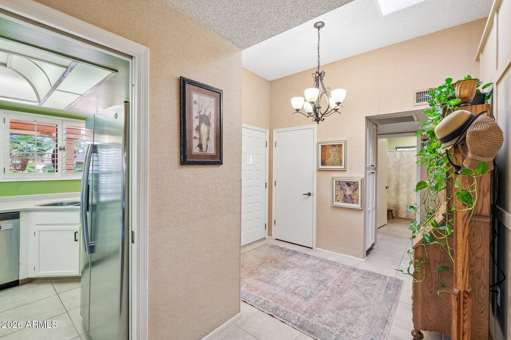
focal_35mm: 15
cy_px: 170
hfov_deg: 100.4
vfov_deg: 77.3
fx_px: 213
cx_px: 256
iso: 400
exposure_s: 1/10
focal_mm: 10
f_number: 8
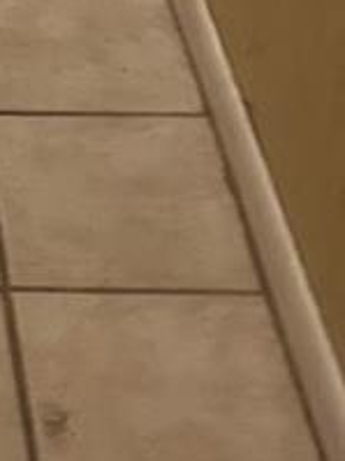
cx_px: -336
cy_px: -732
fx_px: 1929
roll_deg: +0.6
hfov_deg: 9.6
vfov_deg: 11.0
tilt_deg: -13.4
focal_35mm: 145
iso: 640
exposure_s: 1/40
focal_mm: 6.86
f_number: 1.78
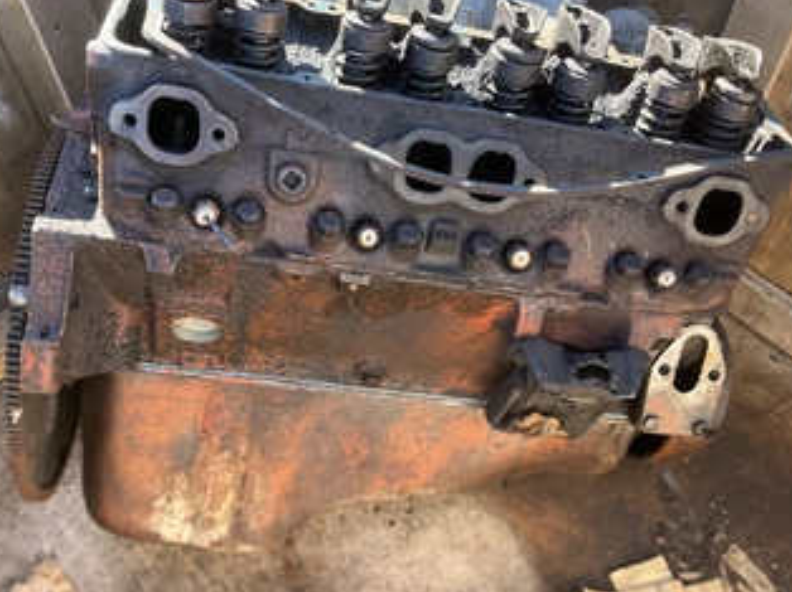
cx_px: 366
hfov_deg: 50.1
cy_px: 348
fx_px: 846
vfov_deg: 38.5
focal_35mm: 37
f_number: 1.8
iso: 32
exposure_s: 1/122
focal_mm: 3
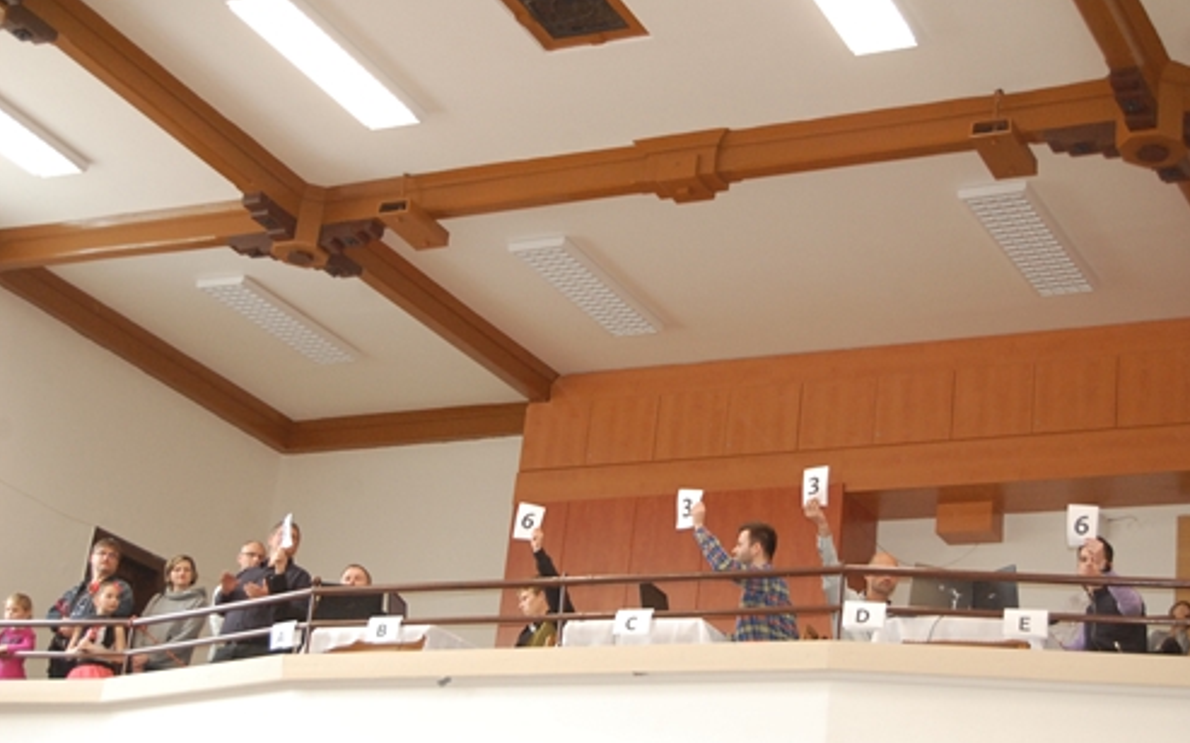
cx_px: 596
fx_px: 2108
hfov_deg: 31.5
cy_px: 384
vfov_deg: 20.0
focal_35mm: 65
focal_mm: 42
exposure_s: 1/60
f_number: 5.3
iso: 1250
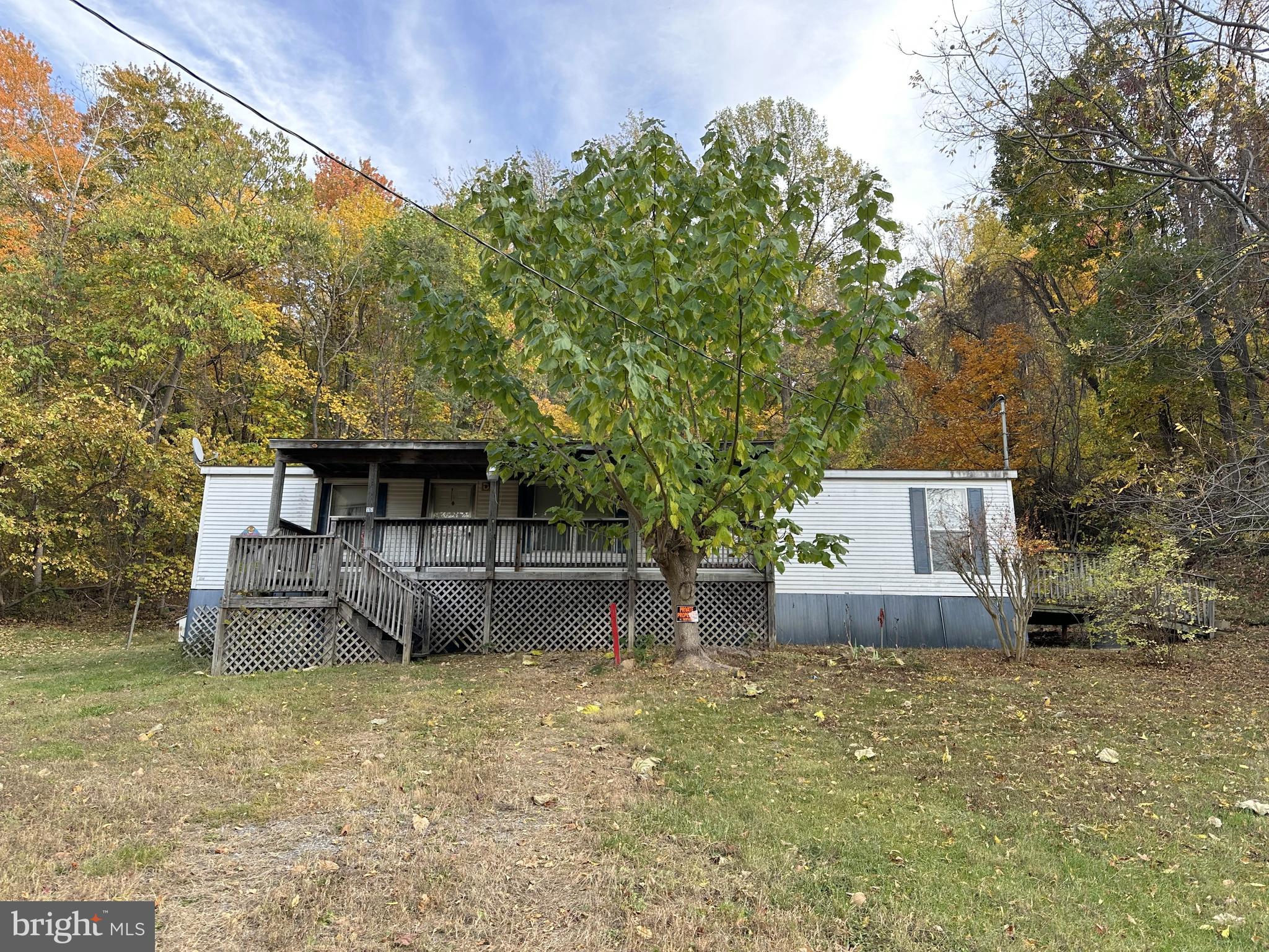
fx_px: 880
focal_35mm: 24
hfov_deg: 71.6
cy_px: 476
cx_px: 634
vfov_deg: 56.8
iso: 80
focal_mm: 6.86
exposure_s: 1/529
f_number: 1.78
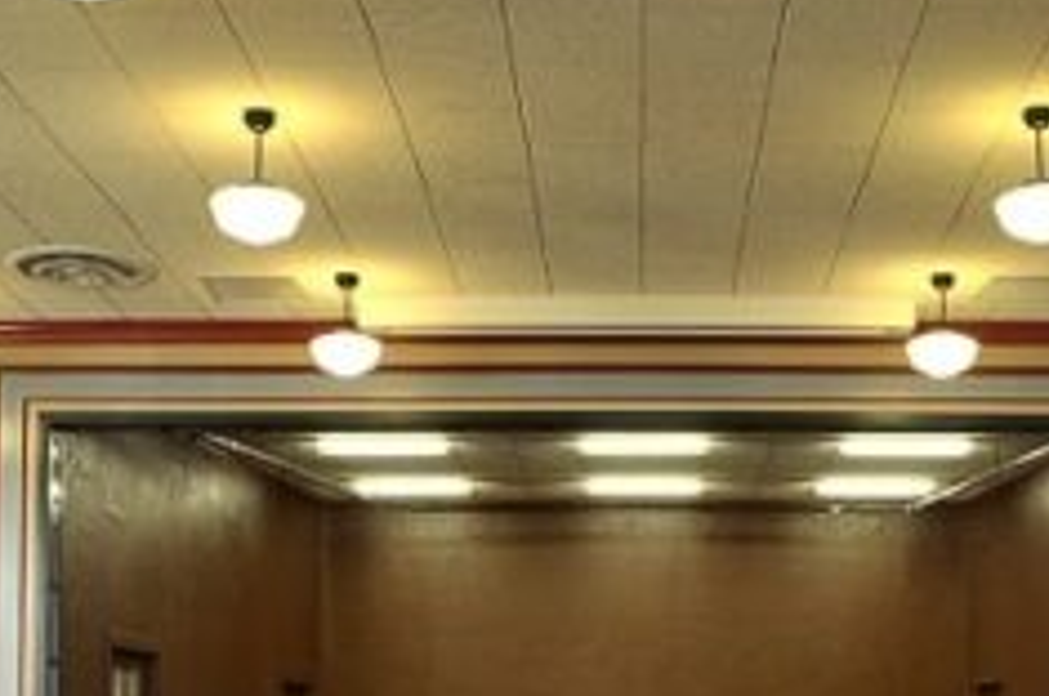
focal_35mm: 61
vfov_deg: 17.4
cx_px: 625
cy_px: 1305
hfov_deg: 32.8
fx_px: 1775
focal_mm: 14
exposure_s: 1/3
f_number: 8
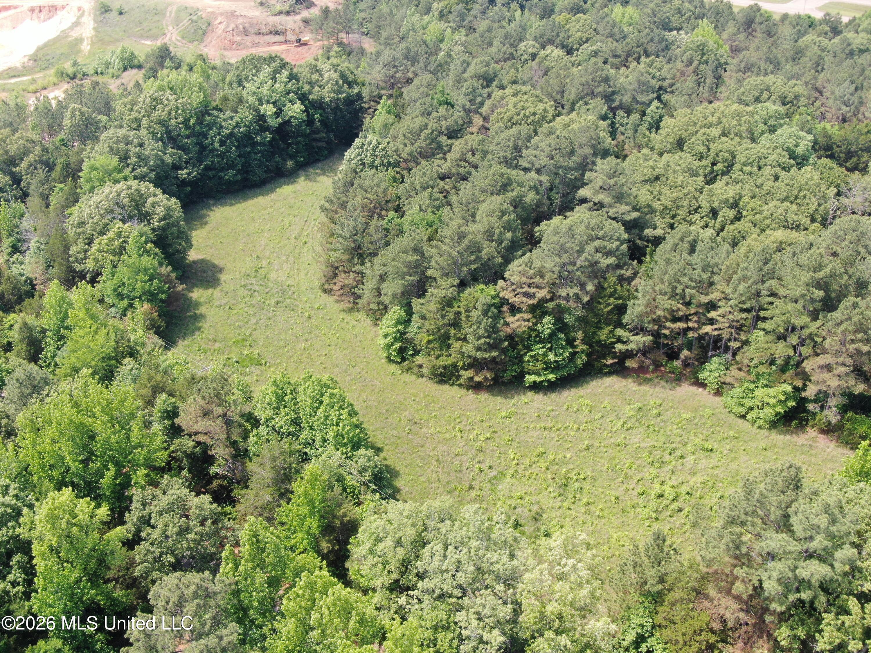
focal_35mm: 39
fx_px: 981
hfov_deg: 47.9
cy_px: 326
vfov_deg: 36.8
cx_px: 436
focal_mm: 6.63
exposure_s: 1/200
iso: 100
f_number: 3.4
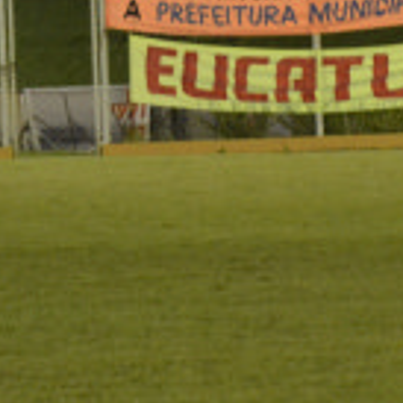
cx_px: 309
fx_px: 8279
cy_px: 4
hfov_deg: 2.8
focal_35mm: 629
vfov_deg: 2.8
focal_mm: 135
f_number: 5.6
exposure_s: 1/25
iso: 3200
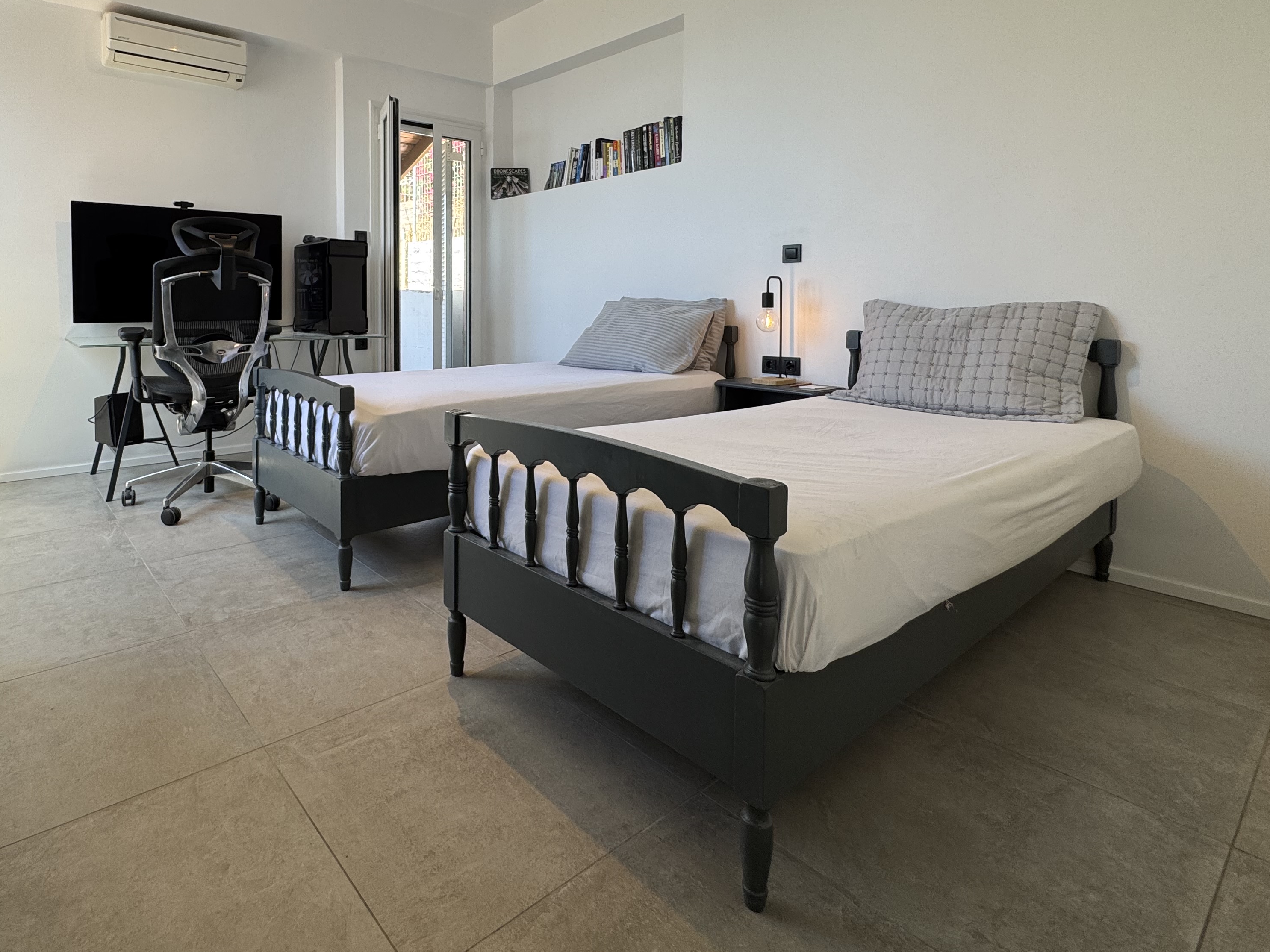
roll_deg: -0.2
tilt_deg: -2.6
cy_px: 326
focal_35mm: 19
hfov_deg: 83.2
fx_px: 697
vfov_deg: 67.0
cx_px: 483
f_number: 2.2
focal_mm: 2.22
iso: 50
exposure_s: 1/100
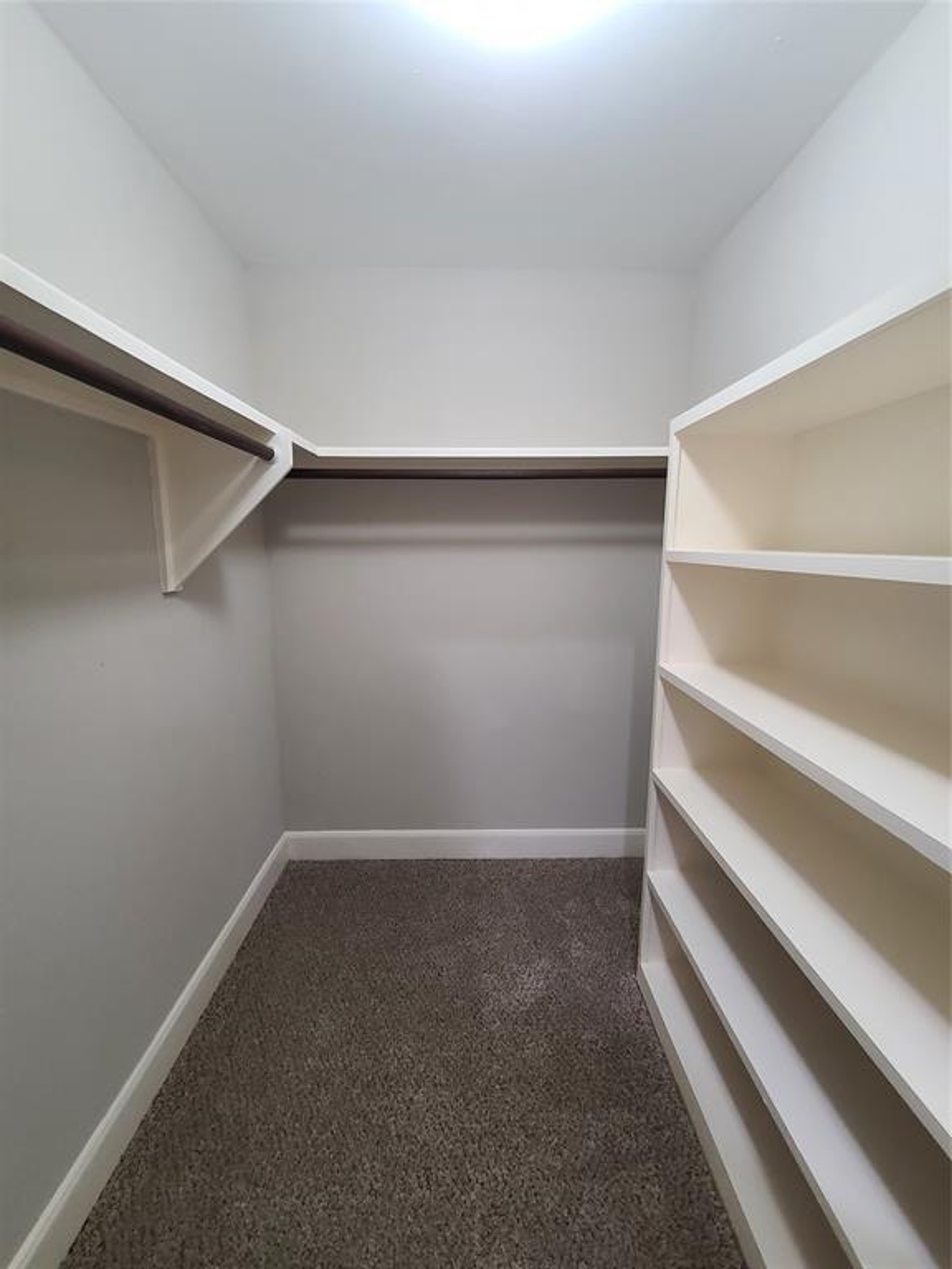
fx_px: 477
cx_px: 476
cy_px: 634
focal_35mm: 13
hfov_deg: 89.9
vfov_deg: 106.2
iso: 320
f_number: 2.2
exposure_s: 1/39
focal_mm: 2.2
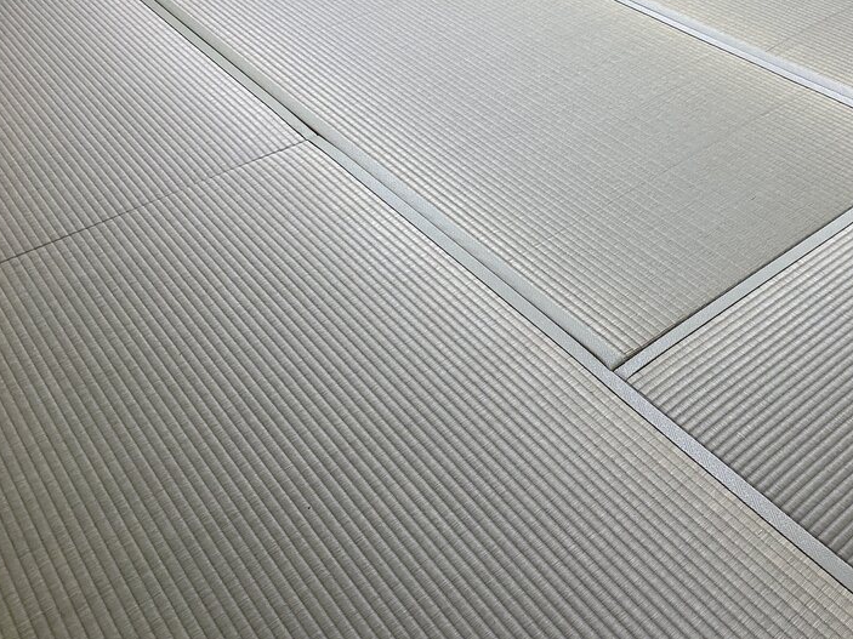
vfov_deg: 38.5
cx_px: 576
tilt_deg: -40.2
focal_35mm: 37
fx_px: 912
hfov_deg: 49.2
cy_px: 257
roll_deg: +2.0
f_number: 1.8
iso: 320
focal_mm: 4.2
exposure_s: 1/60
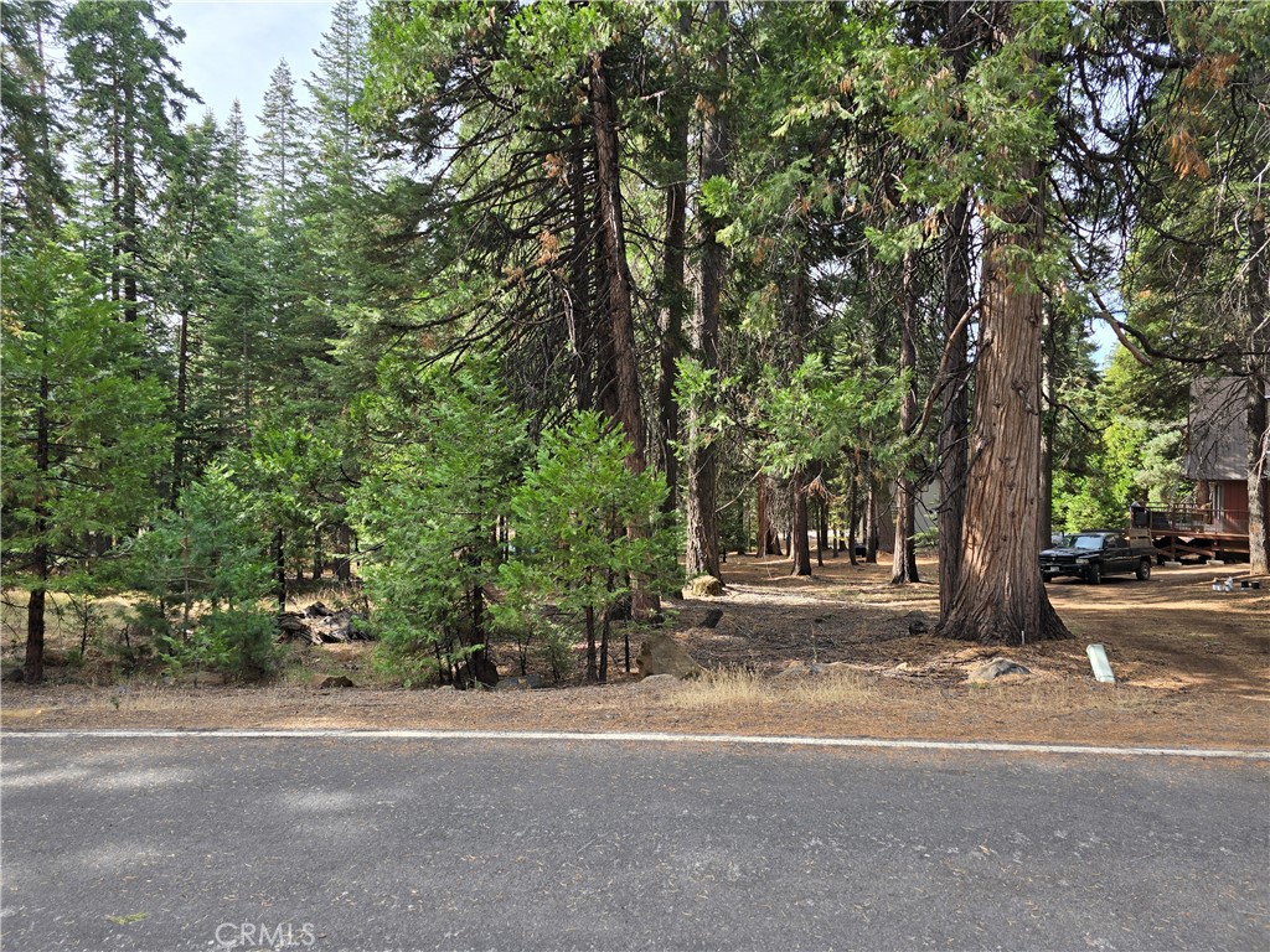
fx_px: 844
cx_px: 635
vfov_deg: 58.9
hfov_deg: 73.9
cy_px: 476
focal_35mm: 23
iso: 12
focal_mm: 6.3
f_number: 1.7
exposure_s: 1/180
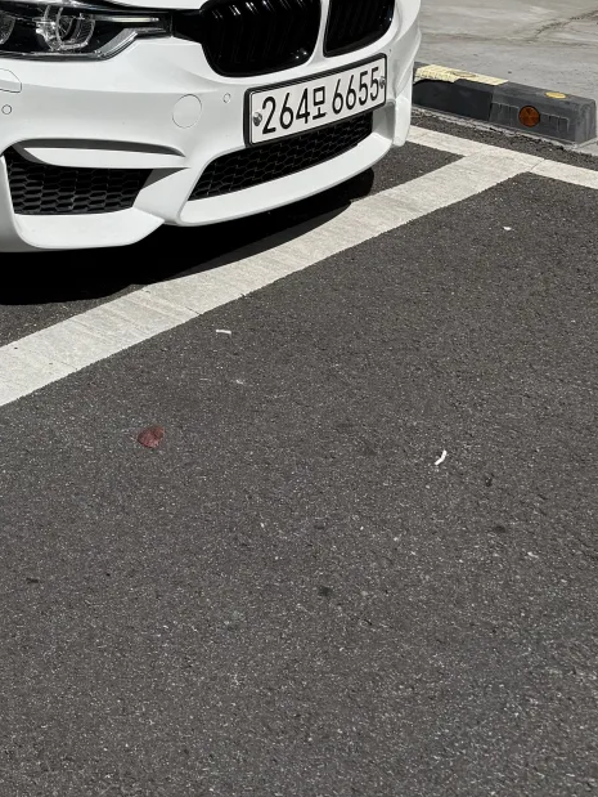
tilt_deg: -5.4
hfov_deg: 21.6
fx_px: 1427
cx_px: -161
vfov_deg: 28.1
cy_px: -103
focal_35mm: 62
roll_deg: -1.4
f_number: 1.78
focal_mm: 6.76
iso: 80
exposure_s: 1/10309
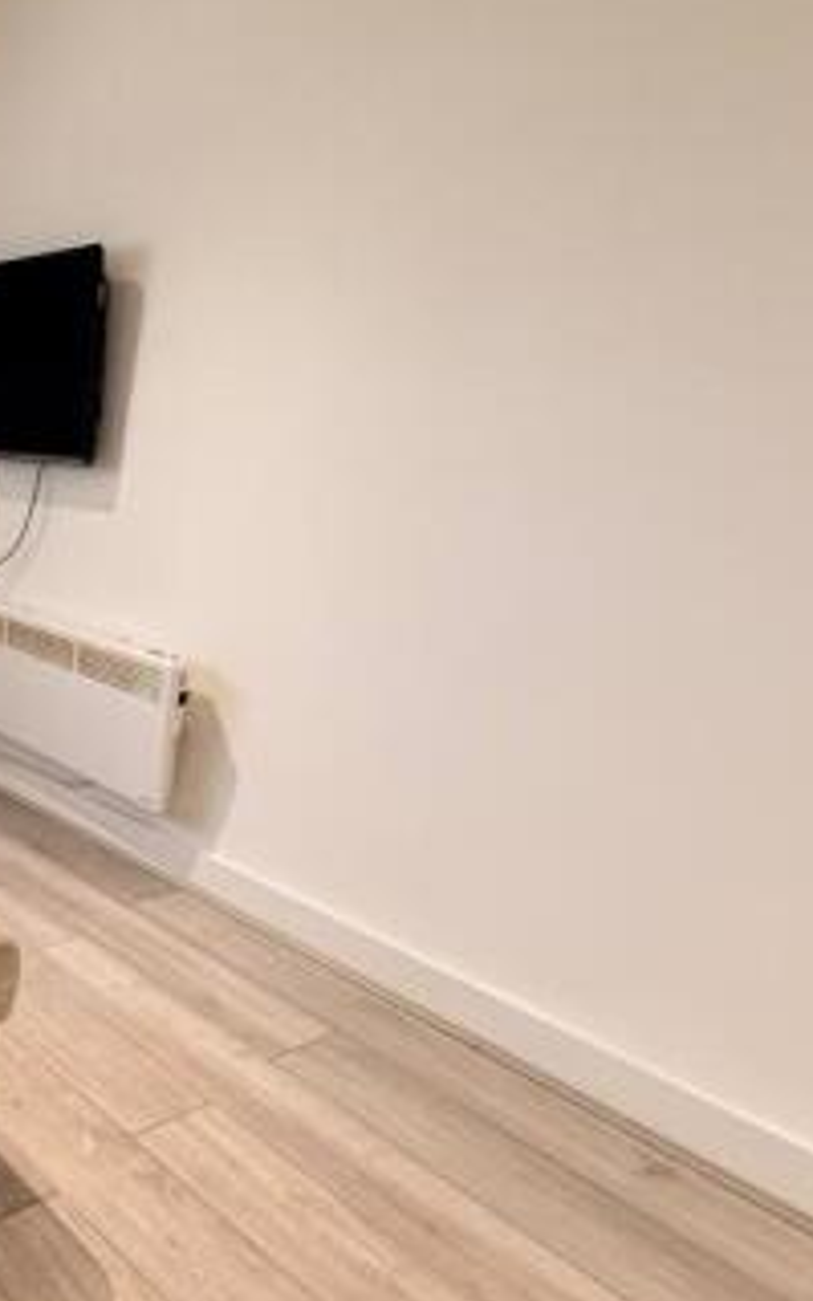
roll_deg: -0.3
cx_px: -238
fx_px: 957
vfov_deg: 68.1
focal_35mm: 27
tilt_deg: -18.8
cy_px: 730
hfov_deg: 33.7
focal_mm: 2.22
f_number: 2.2
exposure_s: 1/50
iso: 320
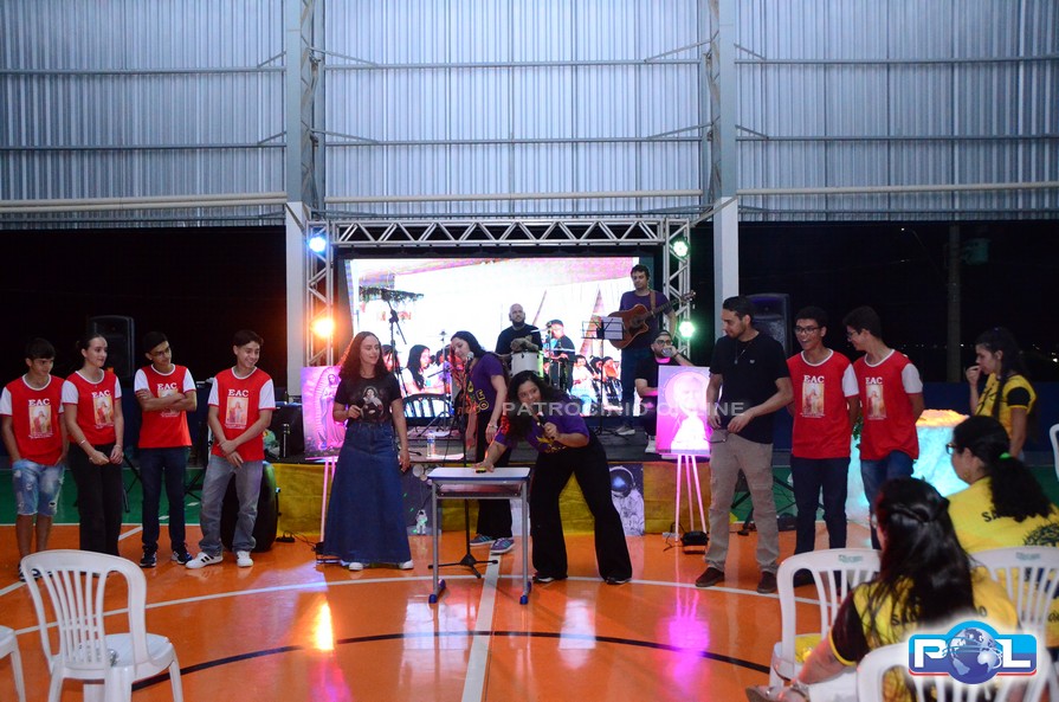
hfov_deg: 57.3
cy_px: 351
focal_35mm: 33
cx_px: 530
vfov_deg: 39.8
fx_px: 969
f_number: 5
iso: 5000
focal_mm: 22
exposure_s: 1/160
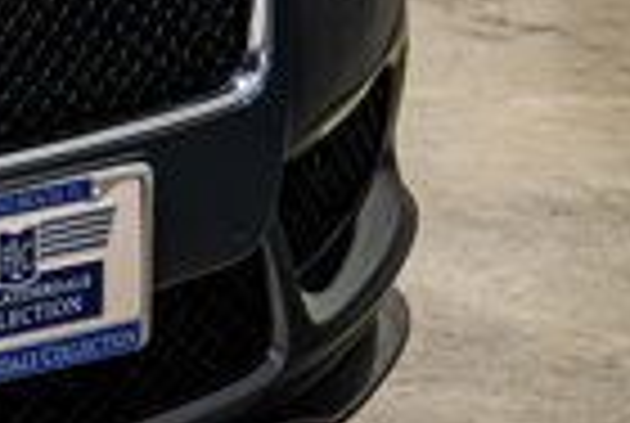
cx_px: -1152
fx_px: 5489
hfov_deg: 6.1
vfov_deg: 4.4
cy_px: -188
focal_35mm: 313
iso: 1250
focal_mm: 42
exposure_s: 1/80
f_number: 4
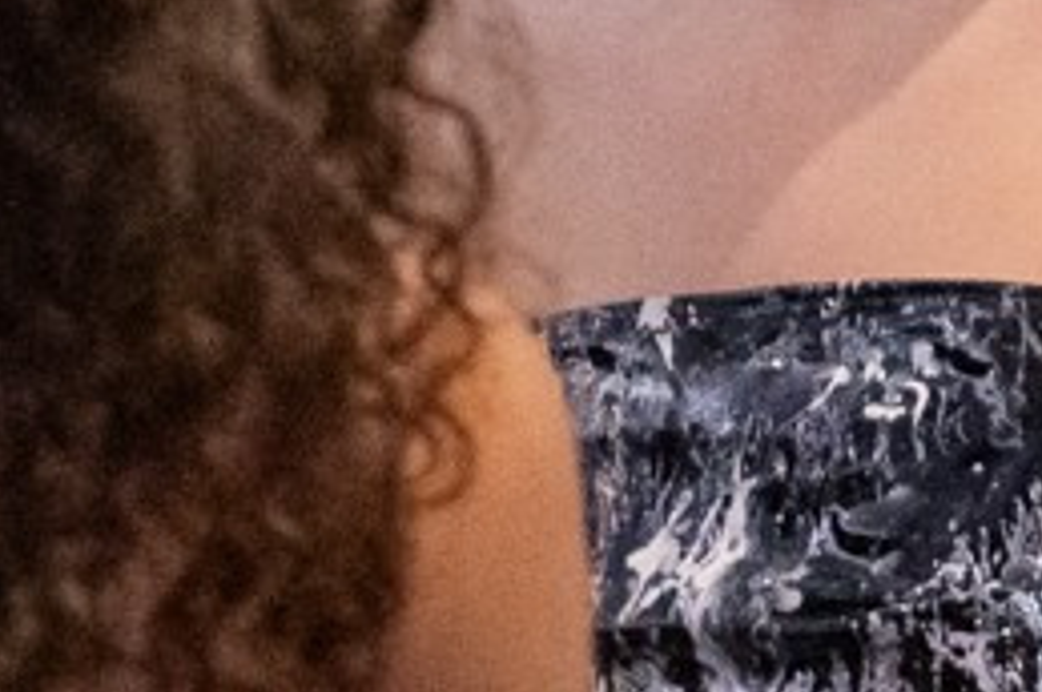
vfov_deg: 2.0
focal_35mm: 673
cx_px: 2474
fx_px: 19455
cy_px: -392
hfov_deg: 3.0
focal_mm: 85
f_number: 1.8
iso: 5000
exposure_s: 1/1000
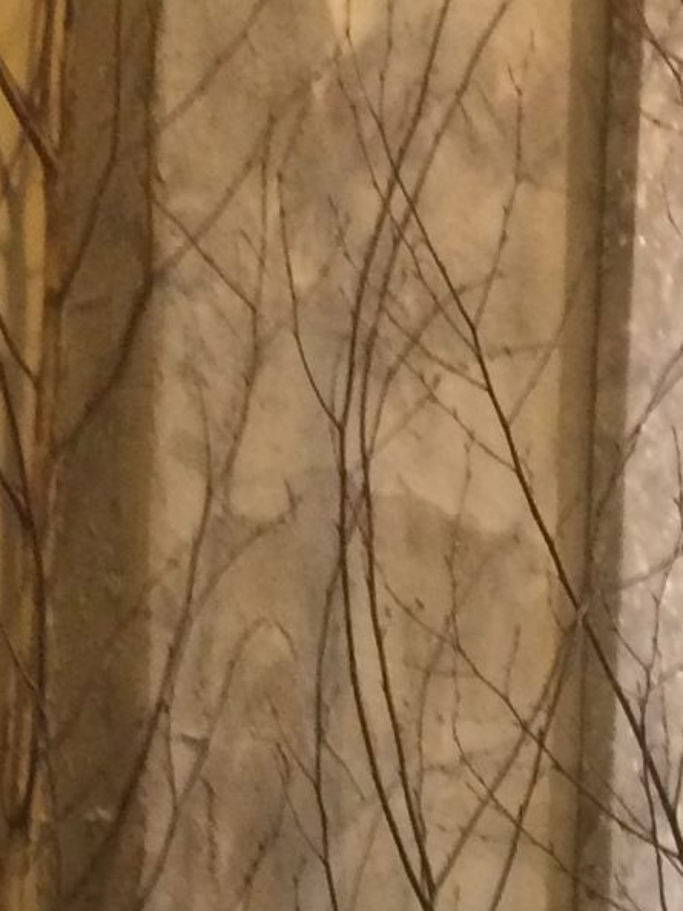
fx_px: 3291
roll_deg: -1.7
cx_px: 488
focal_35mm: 125
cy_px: 1641
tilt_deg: -0.4
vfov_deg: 14.0
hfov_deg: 11.8
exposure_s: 1/30
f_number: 2.2
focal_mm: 4.15
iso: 250
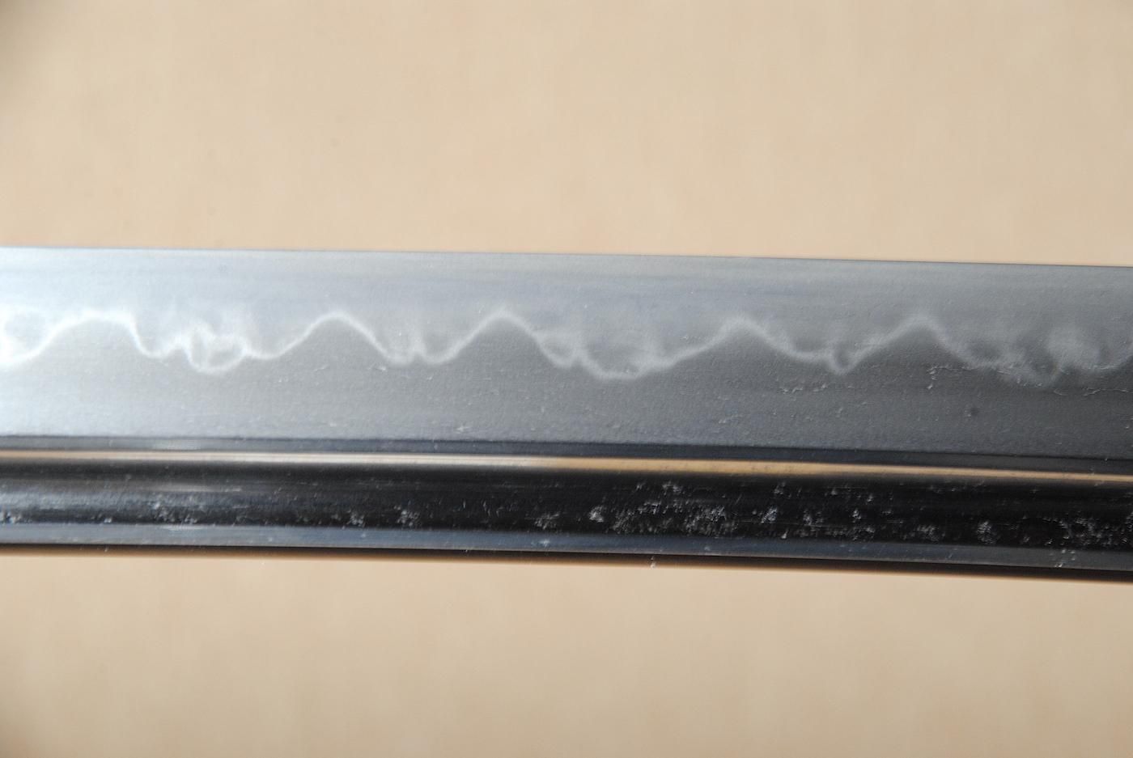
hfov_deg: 10.1
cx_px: 566
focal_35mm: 202
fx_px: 6380
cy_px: 379
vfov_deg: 6.8
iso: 400
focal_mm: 135
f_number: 11
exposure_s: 1/2
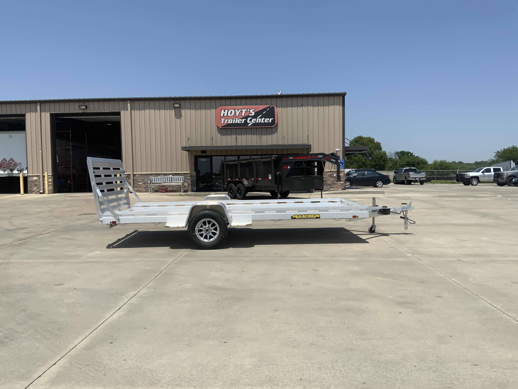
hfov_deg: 61.7
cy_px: 194
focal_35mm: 29
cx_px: 259
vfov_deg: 48.2
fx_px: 434
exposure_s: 1/3534
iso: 20
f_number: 1.8
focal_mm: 3
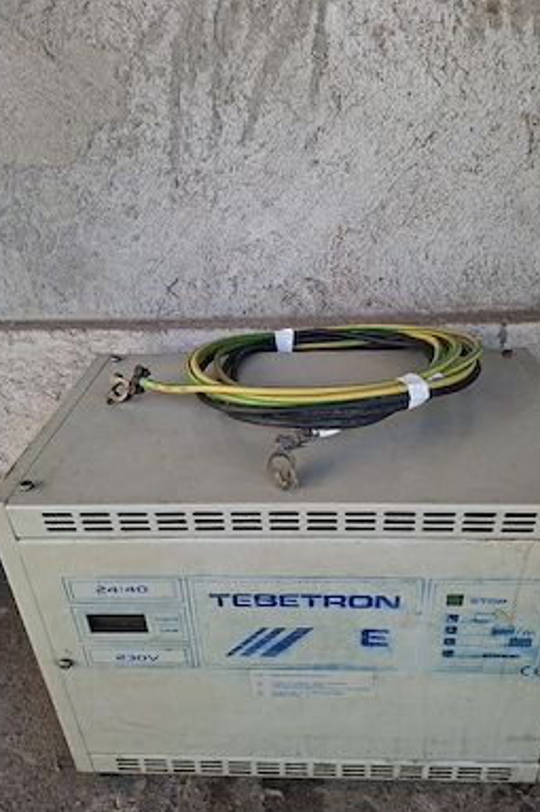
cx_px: 292
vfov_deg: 71.5
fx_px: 563
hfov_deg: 51.2
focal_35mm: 25
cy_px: 411
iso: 50
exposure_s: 1/111
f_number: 1.8
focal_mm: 5.54
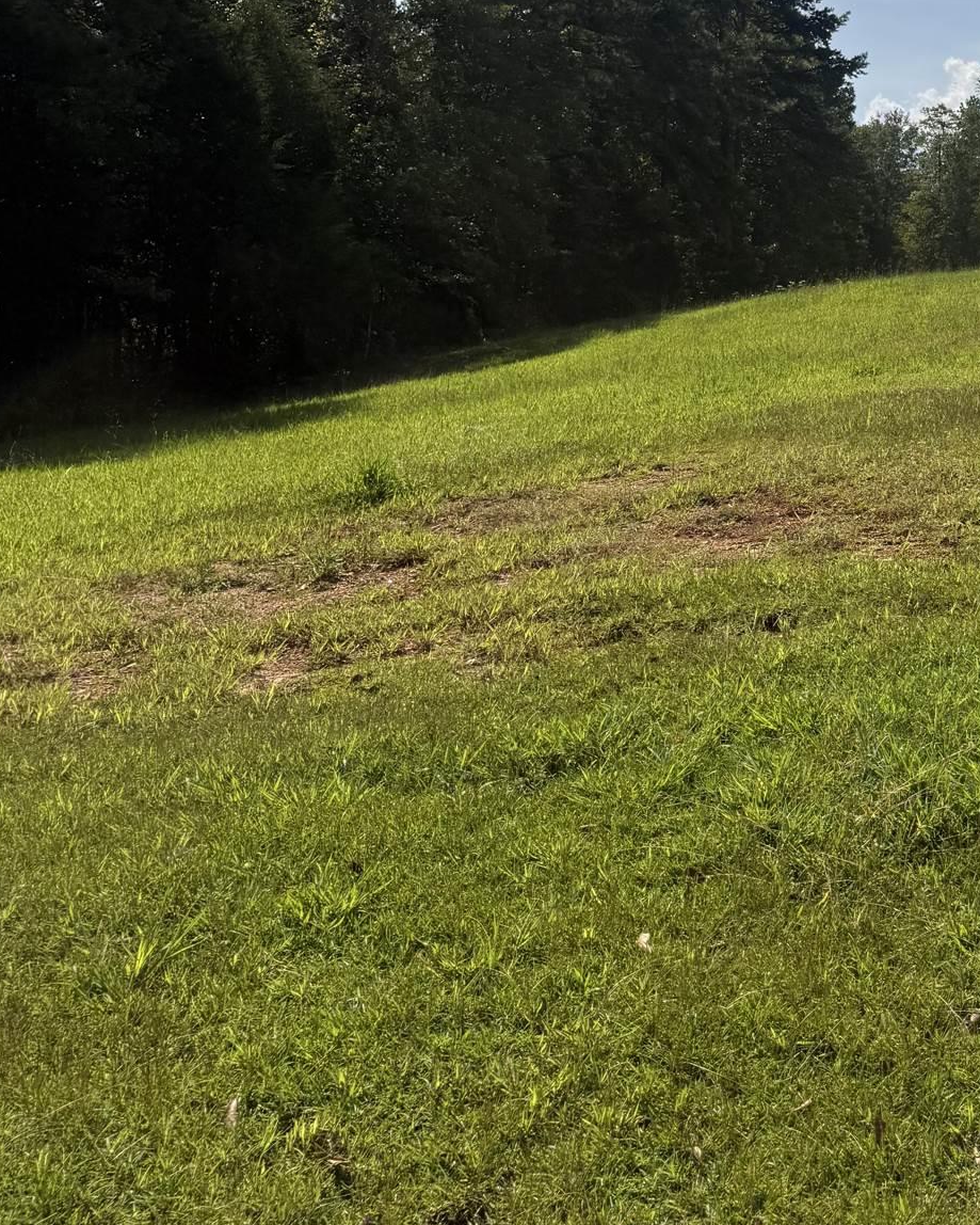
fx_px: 1703
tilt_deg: +0.1
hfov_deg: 30.8
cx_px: 857
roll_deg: -3.2
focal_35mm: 47
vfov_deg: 37.9
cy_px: 218
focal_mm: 6.76
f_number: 1.78
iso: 80
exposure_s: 1/9091
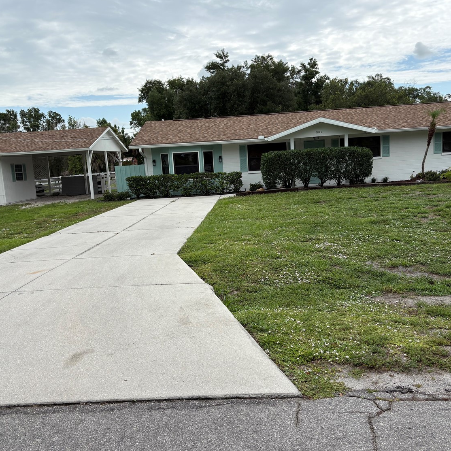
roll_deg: +3.3
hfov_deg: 49.7
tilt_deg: -6.5
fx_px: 486
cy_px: 228
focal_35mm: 33
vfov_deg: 49.7
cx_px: 230
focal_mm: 5.96
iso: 50
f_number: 1.6
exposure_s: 1/3125
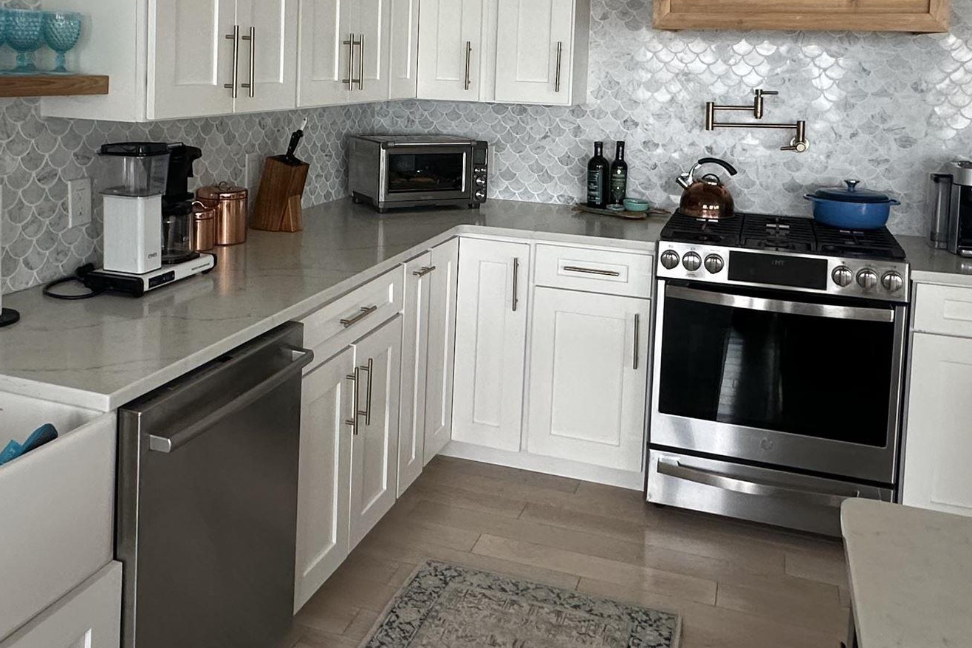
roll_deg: -1.8
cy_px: 132
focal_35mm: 34
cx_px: 439
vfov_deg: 37.5
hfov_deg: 55.7
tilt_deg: -4.0
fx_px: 918
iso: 160
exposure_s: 1/99
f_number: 2.2
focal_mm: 2.22
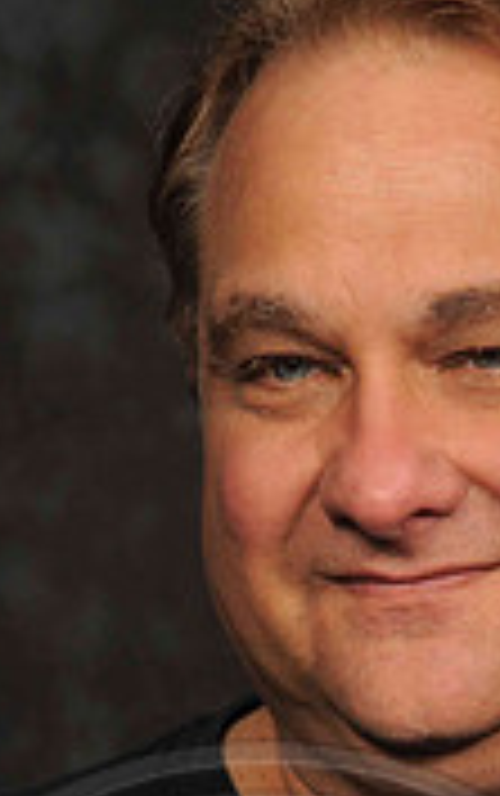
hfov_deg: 3.2
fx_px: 8858
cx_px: 457
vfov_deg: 5.2
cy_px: 598
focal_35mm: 407
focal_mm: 105
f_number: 5.6
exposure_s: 1/125
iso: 200
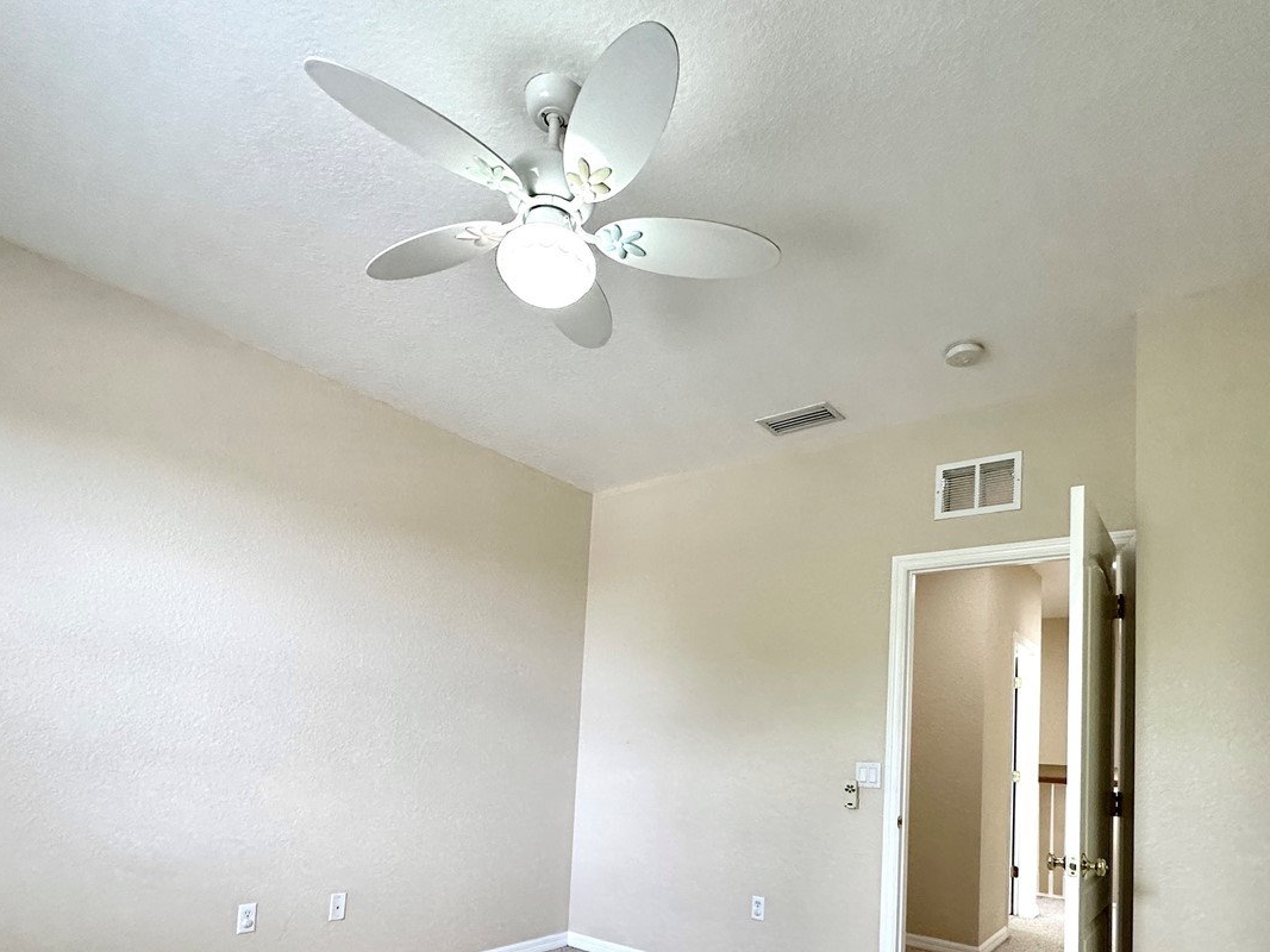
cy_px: 695
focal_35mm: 21
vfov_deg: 60.5
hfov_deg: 79.0
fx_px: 770
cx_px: 640
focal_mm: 2.22
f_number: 2.2
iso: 250
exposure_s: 1/120
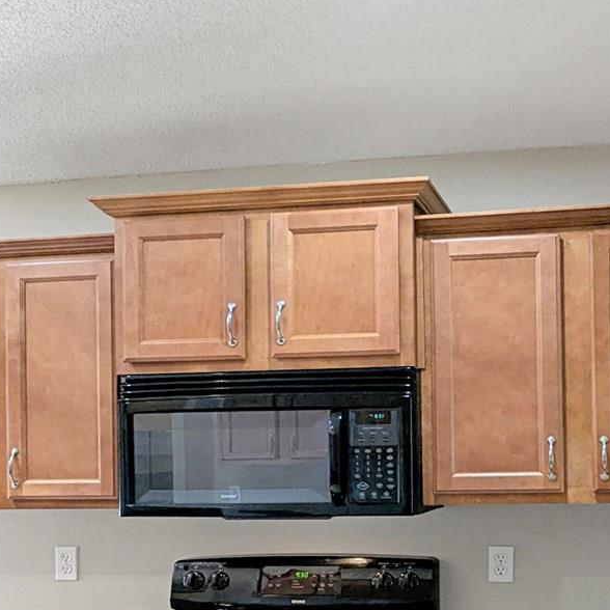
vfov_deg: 33.8
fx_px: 738
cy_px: 776
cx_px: 152
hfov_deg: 43.5
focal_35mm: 37
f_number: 2.2
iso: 127
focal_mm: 2.35
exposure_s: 1/60
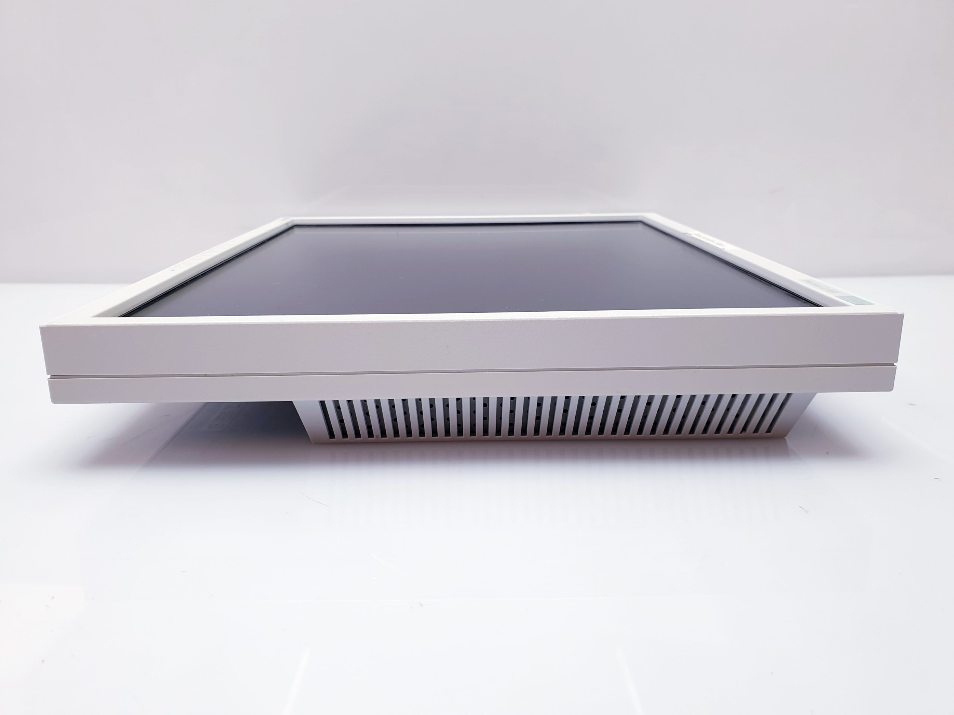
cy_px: 358
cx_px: 477
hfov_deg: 67.3
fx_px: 717
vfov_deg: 53.1
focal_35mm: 26
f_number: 2.4
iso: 64
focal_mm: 4.3
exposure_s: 1/50
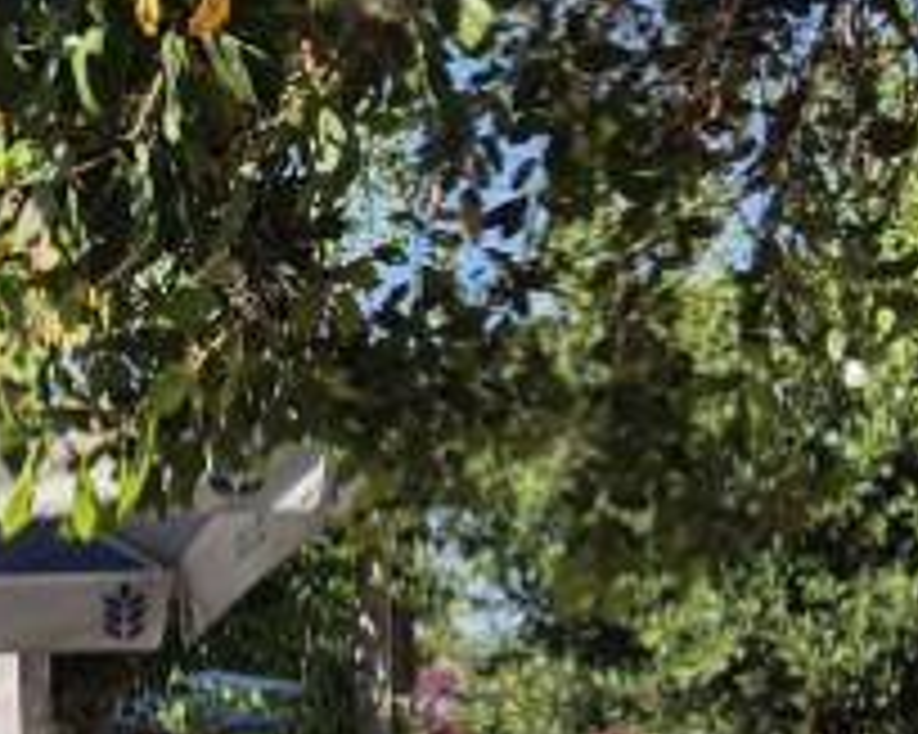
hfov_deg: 21.7
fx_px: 2390
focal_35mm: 88
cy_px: 725
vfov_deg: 17.1
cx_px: 302
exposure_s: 1/1250
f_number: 1.8
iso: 25
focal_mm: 5.4
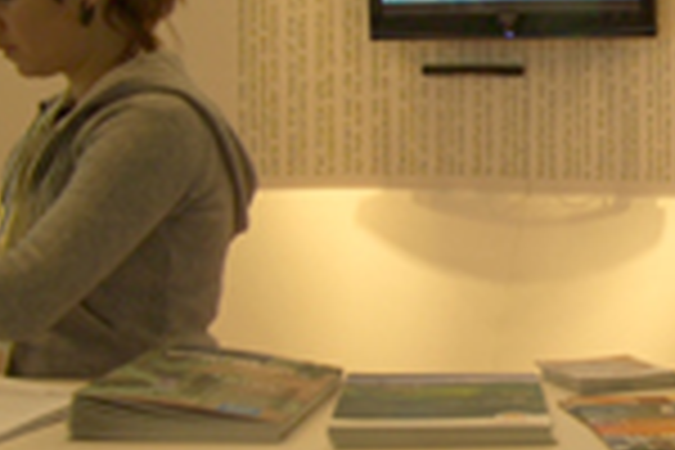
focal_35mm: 96
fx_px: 1800
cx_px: 724
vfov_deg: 14.2
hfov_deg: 20.4
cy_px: 112
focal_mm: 24
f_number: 5.6
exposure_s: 1/20
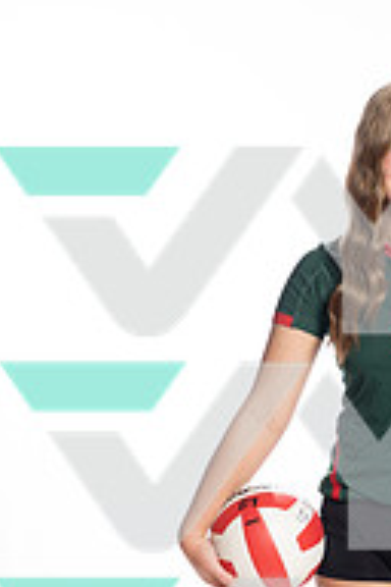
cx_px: 452
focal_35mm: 117
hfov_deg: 11.5
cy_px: 459
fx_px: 1906
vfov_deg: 17.4
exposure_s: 1/250
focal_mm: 50
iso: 400
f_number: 8
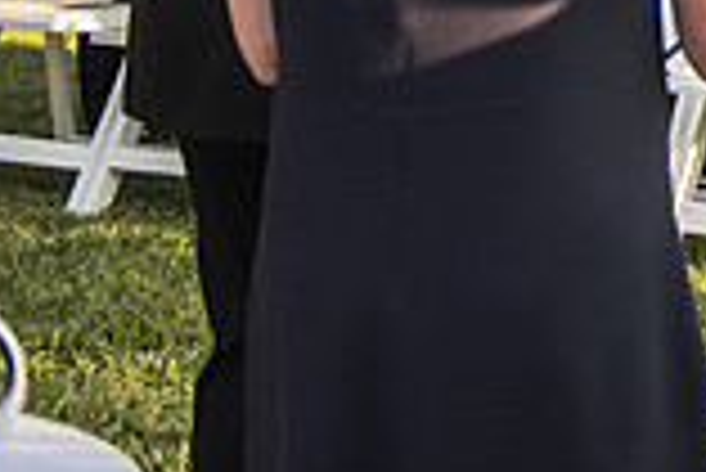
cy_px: -258
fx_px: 2611
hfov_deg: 13.8
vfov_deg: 10.0
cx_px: 1250
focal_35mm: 133
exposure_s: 1/640
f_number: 2.8
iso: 160
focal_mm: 36
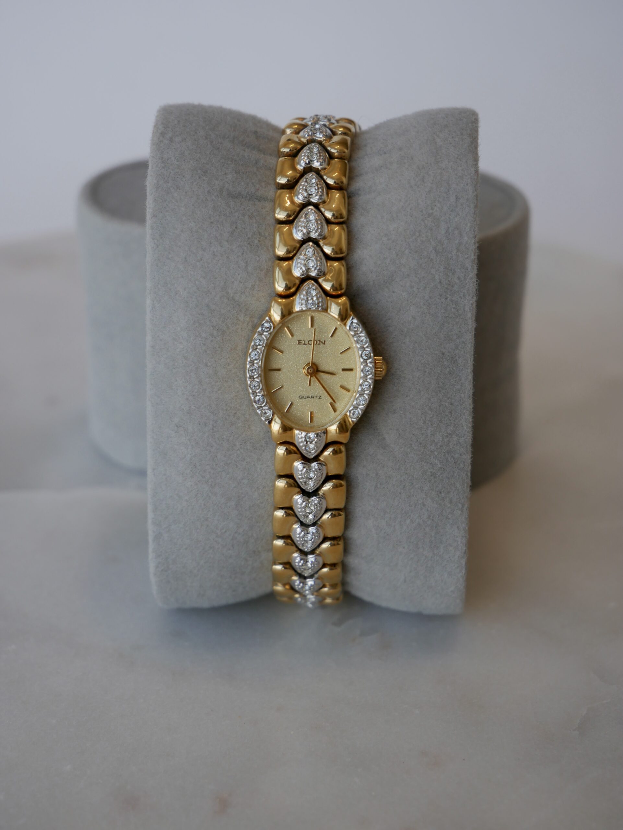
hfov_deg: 19.4
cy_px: 415
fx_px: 1823
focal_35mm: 76
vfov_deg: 25.6
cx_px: 312
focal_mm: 38
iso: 200
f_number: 5.4
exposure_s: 1/100
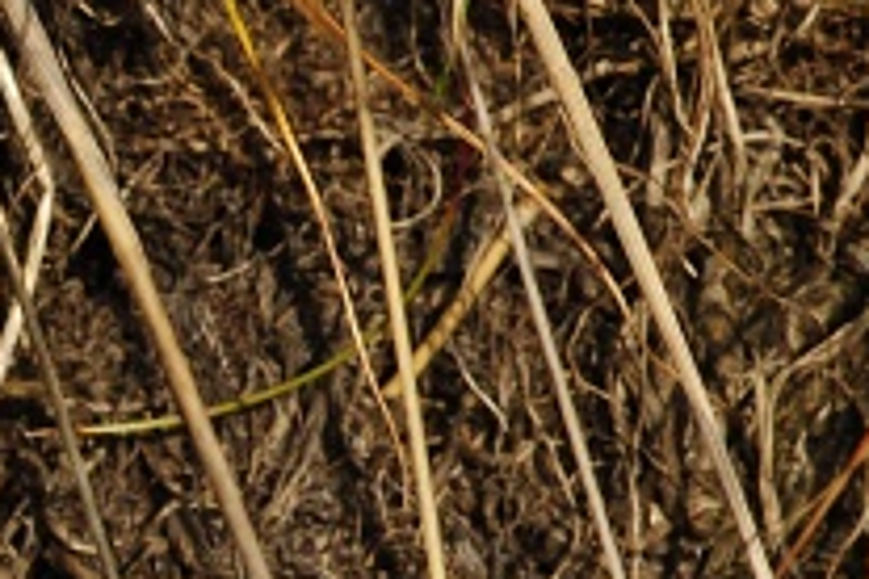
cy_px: 571
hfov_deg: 4.1
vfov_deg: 2.8
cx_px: -546
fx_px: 11922
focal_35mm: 494
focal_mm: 85
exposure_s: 1/125
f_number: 11
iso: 100
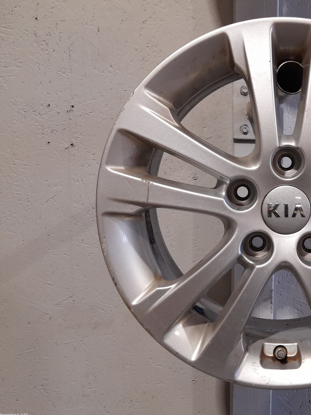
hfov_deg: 38.8
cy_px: 206
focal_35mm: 34
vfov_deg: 54.0
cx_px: 280
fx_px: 407
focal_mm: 4.6
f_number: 2
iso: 200
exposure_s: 1/50
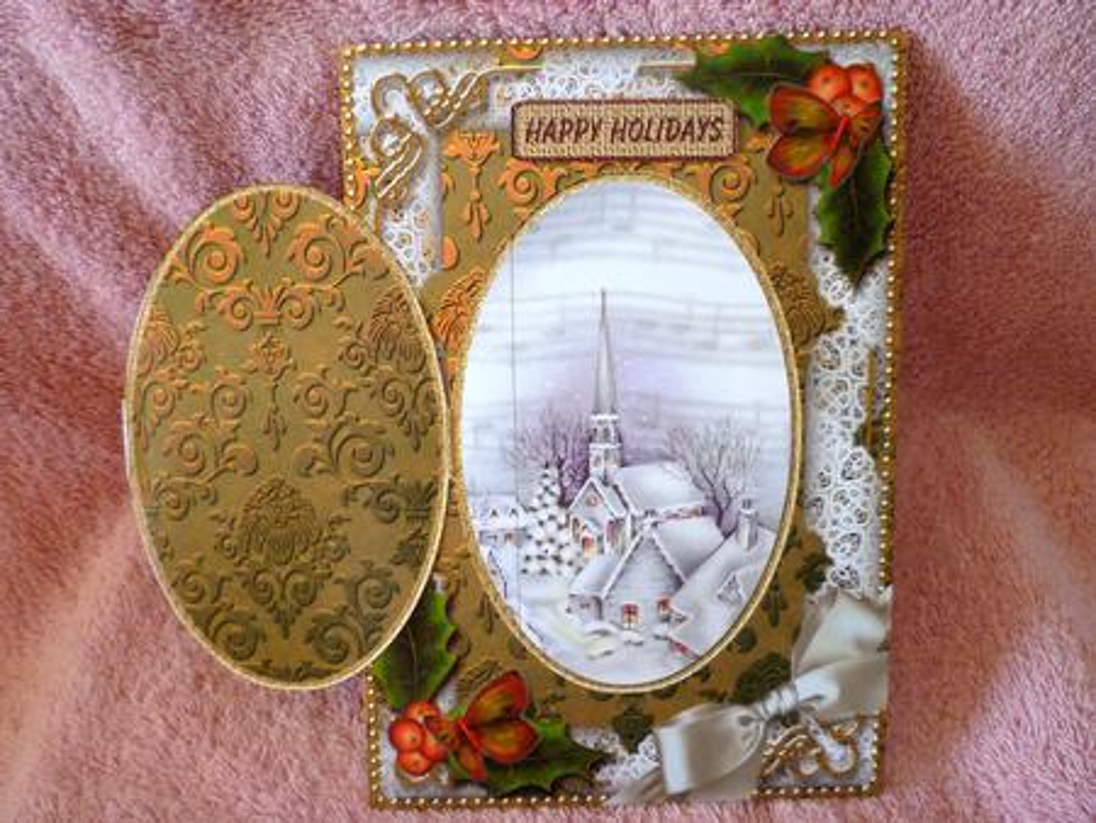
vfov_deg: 48.3
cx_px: 548
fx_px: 919
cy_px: 412
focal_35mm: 29
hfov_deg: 61.6
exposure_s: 1/25
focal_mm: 5.2
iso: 400
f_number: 3.3
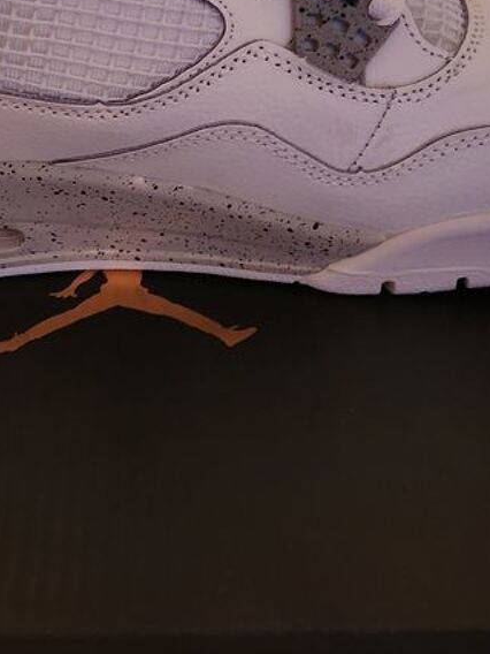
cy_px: 105
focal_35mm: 54
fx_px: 1019
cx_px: 131
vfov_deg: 34.2
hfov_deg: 26.7
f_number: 1.8
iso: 640
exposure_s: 1/25
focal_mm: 5.4
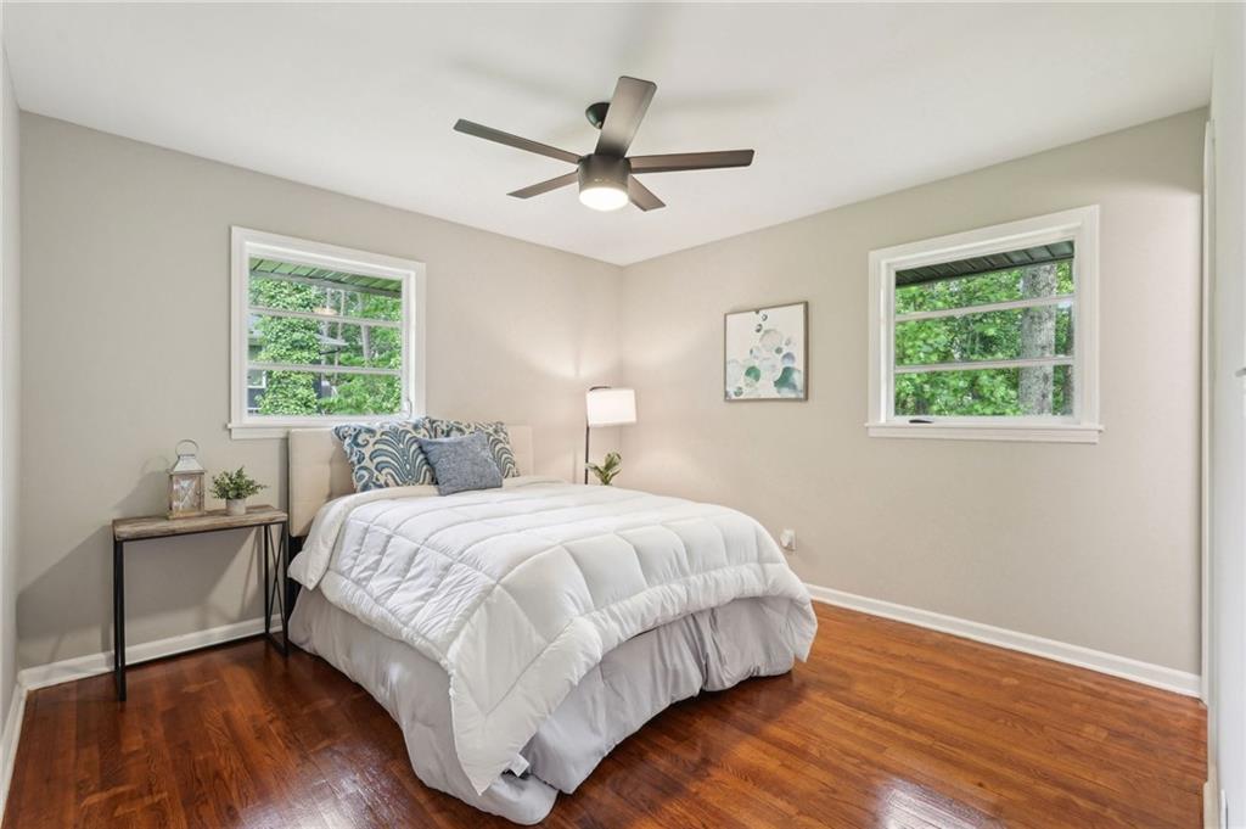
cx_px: 623
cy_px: 414
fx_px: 553
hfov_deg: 96.8
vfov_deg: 73.7
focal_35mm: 16
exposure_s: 1/8
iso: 400
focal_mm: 16
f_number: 8
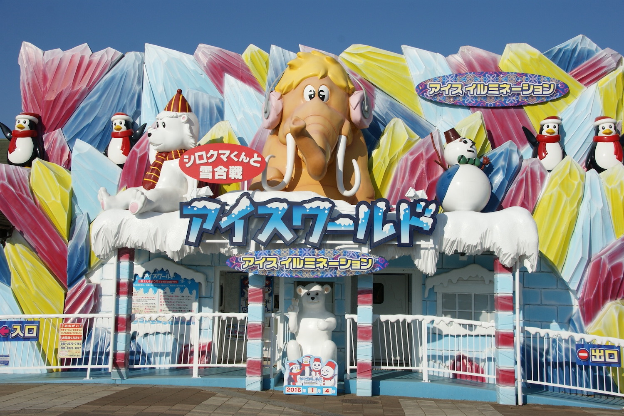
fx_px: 780
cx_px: 312
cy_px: 208
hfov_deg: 43.6
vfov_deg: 29.9
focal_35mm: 45
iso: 100
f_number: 13
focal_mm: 30
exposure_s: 1/250
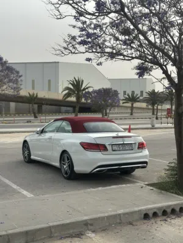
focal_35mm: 48
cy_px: 122
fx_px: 338
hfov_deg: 30.3
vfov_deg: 39.7
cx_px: 92
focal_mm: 6.86
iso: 64
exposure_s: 1/1695
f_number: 1.78
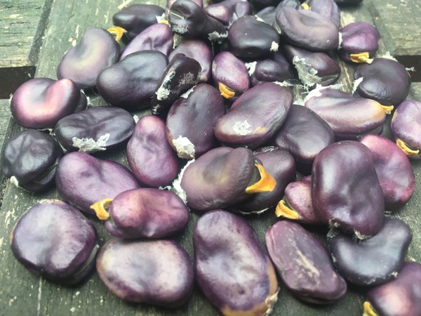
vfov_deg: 48.2
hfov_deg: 61.7
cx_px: 210
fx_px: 353
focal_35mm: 29
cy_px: 158
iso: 25
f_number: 2.2
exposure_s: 1/33
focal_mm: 4.15
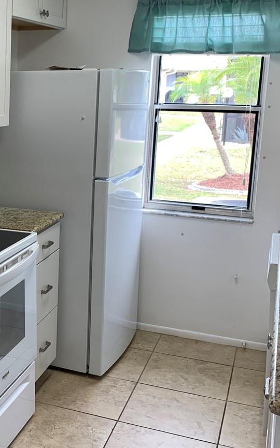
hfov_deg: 23.6
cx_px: -33
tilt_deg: -11.7
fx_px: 623
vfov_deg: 39.5
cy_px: 200
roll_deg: +0.0
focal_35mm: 51
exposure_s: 1/120
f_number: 1.8
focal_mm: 4.25
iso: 32
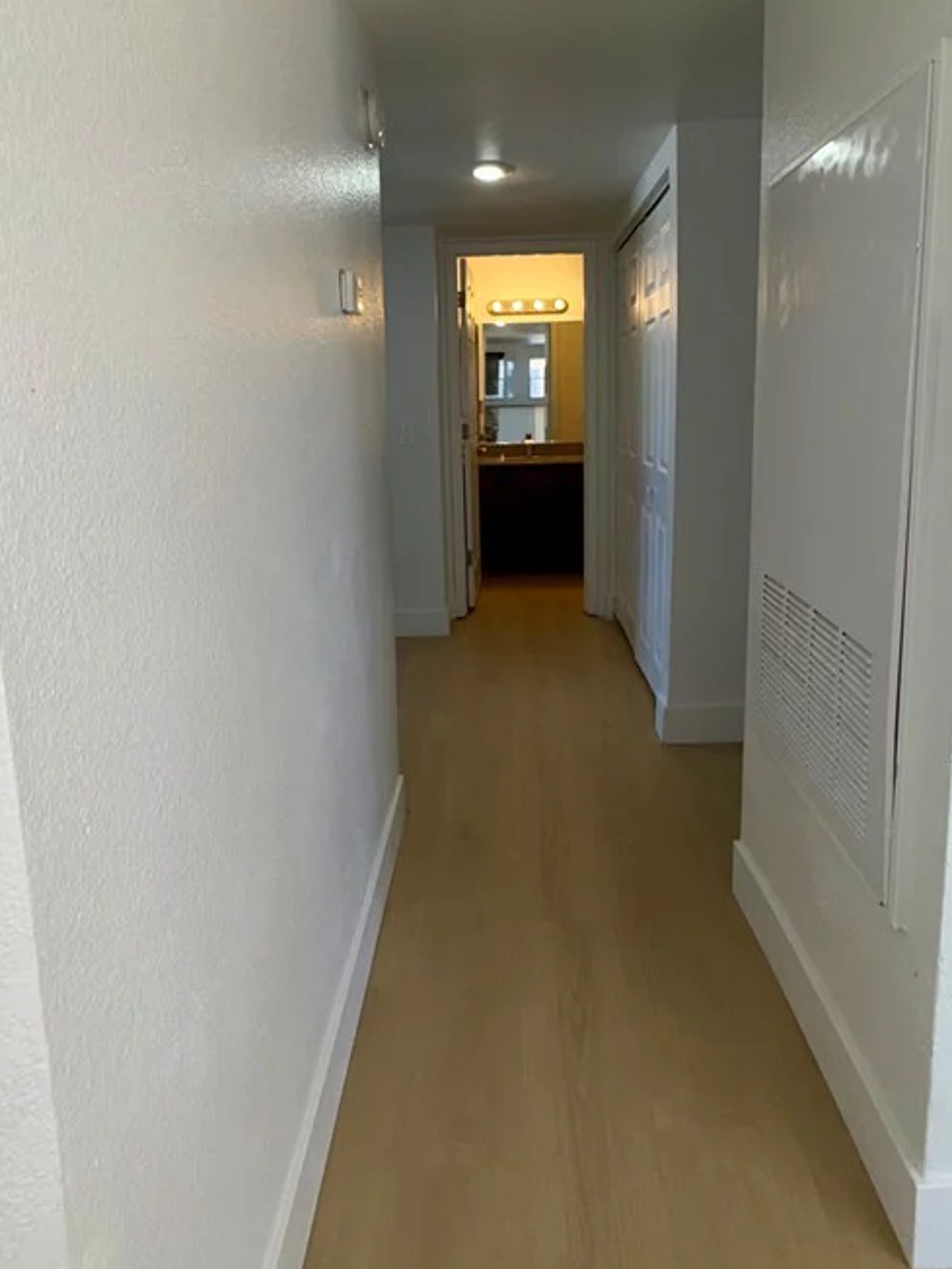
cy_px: 518
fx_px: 807
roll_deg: +3.1
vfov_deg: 75.7
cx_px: 489
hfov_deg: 61.1
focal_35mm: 22
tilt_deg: -9.4
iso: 50
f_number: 2.2
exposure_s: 1/122
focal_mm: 2.22
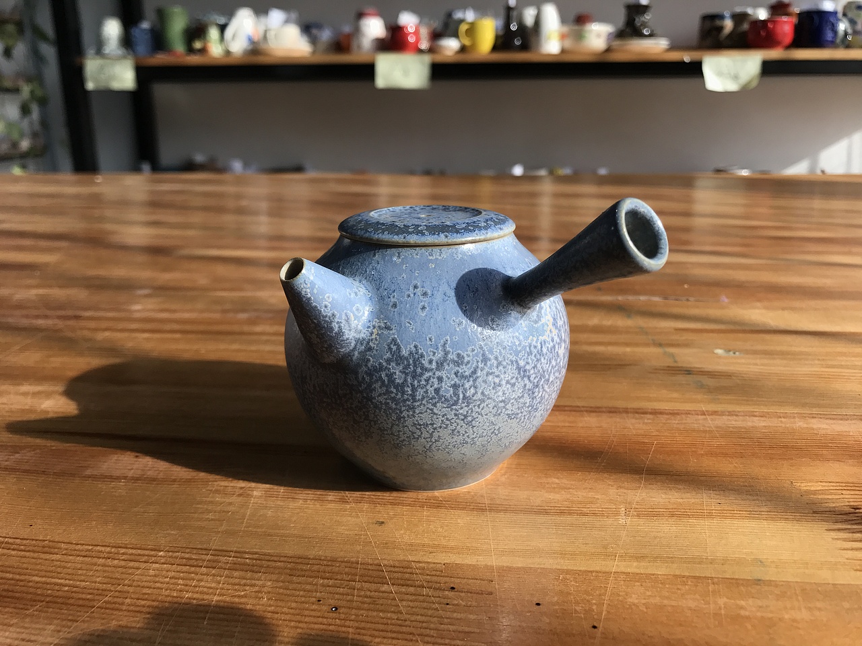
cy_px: 323
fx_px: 697
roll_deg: +0.6
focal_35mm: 28
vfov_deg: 49.7
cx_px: 431
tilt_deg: -17.9
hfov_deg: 63.4
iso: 20
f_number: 1.8
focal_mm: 3.99
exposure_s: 1/177
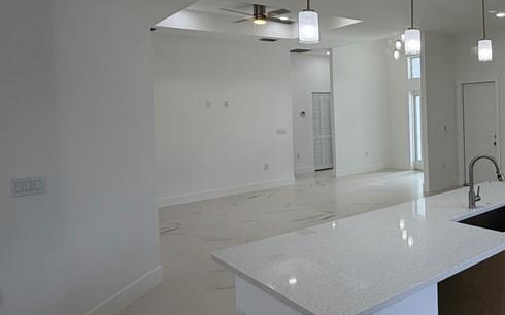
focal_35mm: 31
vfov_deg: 40.2
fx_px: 427
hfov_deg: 56.3
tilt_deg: -1.0
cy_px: 113
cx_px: 412
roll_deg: +1.9
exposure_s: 1/124
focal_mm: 2.22
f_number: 2.2
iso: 50
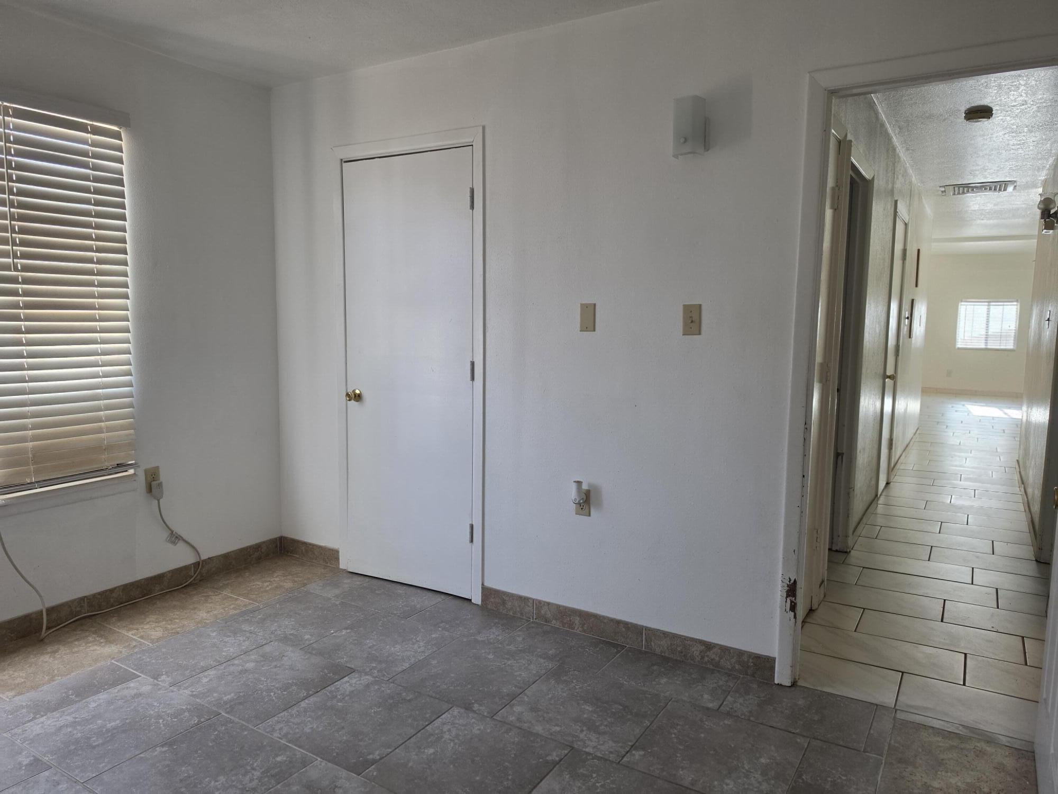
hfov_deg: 73.9
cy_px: 397
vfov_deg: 58.9
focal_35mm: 23
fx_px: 703
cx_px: 529
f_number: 1.4
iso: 100
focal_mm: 6.5
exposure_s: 1/180
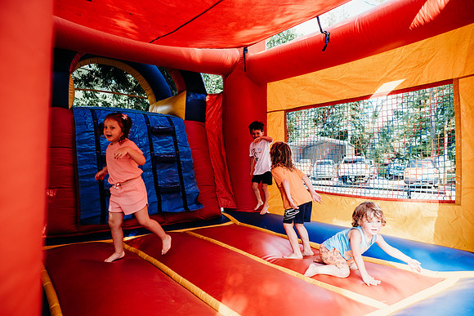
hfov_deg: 73.7
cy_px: 158
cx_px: 237
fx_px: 316
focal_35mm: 24
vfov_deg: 53.2
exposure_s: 1/400
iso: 250
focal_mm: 24
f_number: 3.5
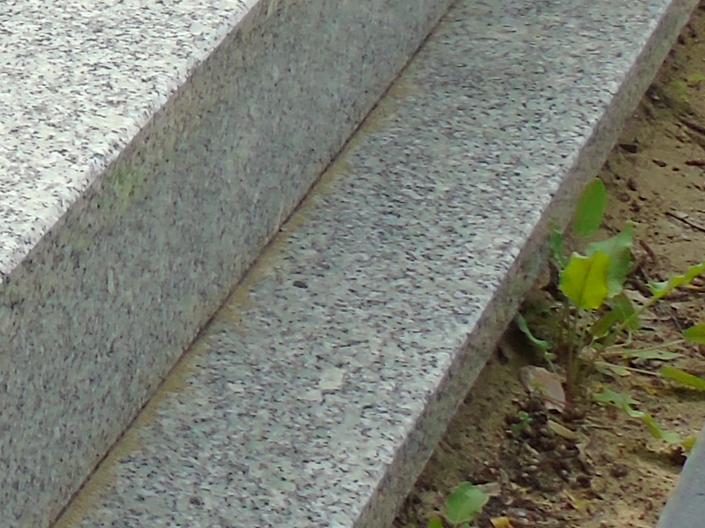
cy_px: -210
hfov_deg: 10.8
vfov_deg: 8.9
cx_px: -817
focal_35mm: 163
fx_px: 3318
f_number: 3.6
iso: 80
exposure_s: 1/400
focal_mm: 5.2
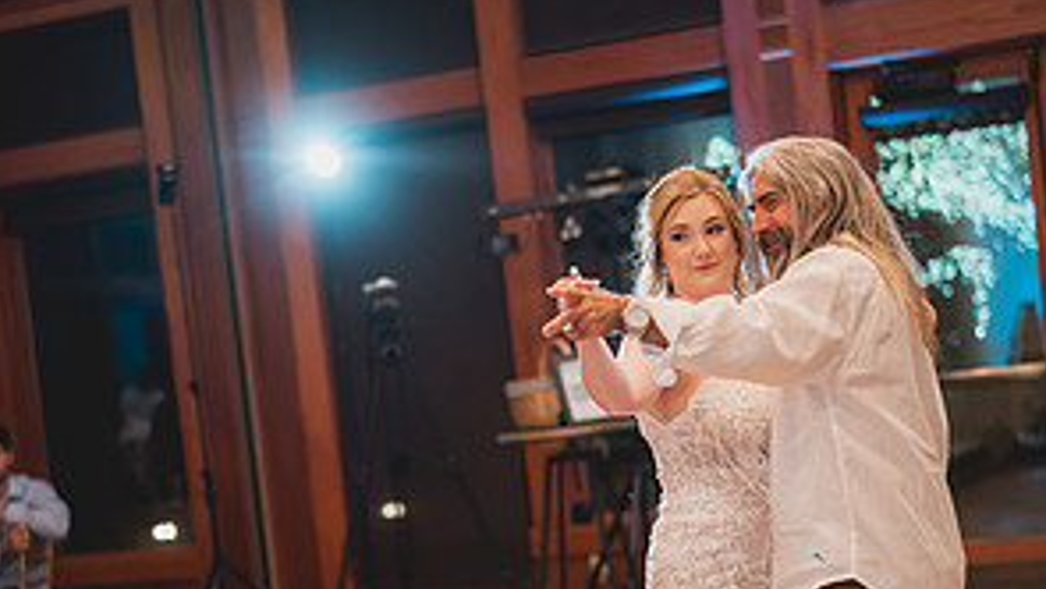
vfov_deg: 15.0
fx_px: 2219
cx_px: 521
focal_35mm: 80
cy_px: 493
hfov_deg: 26.5
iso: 1250
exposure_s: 1/400
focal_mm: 50
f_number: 1.4
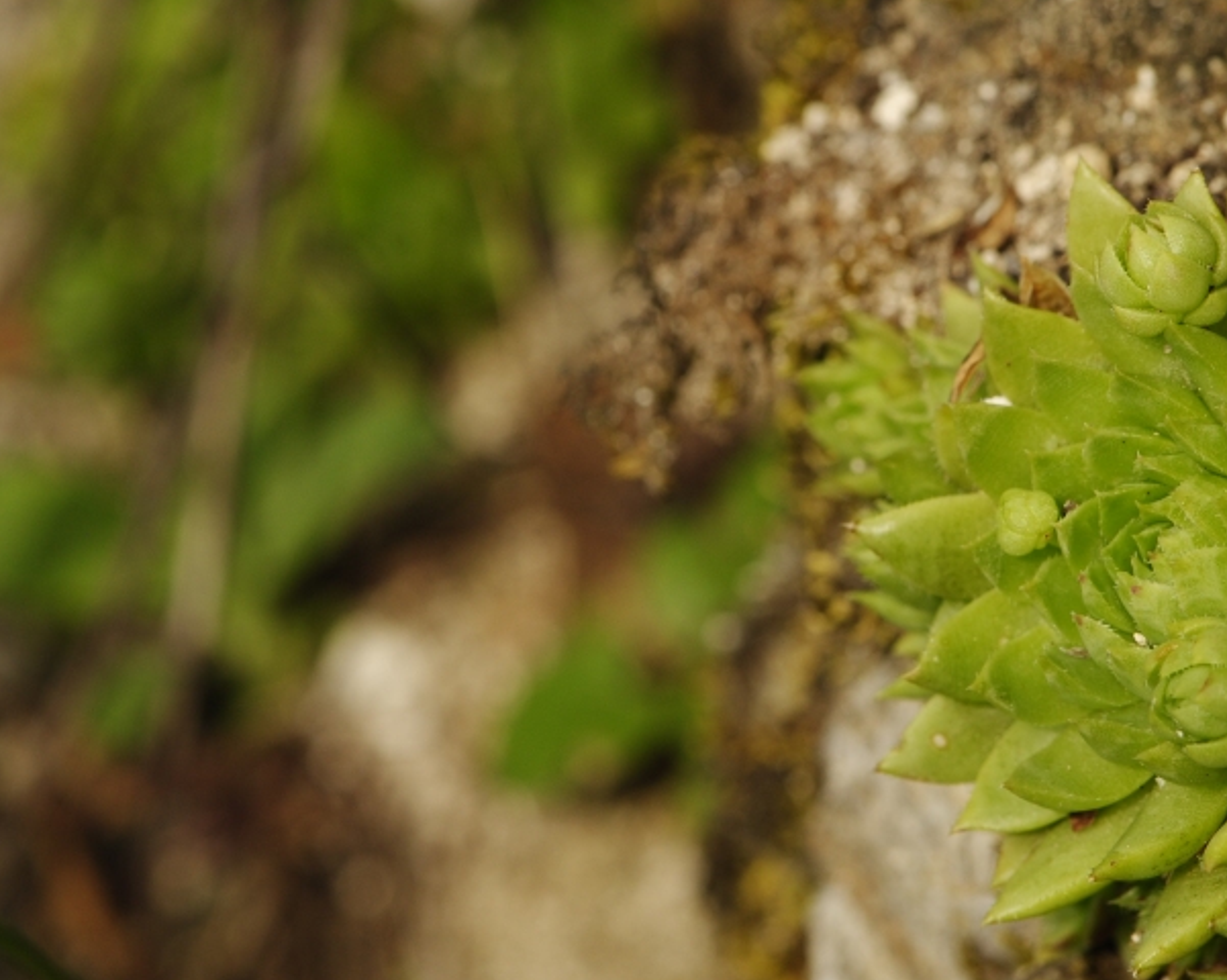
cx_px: 661
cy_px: 512
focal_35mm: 160
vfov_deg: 9.7
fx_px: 5793
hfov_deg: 12.1
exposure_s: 1/320
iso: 200
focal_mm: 85
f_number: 9
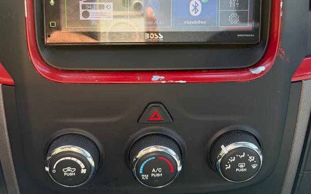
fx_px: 297
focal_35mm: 35
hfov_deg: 55.3
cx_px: 151
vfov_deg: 35.0
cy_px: 35
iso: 80
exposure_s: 1/211
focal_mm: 6.76
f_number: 1.78
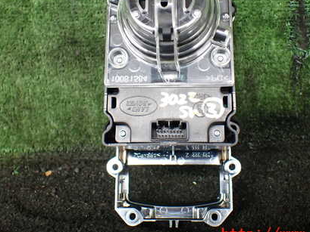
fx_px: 394
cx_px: 165
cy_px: 75
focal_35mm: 44
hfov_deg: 42.9
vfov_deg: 32.6
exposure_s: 1/125
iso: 250
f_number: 2.3
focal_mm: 5.4
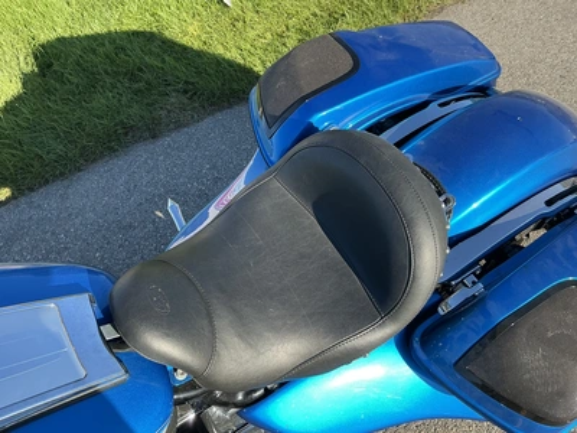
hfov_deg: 63.4
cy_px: 216
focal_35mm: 28
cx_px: 288
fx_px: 467
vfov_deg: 49.7
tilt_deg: -50.6
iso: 25
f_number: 1.8
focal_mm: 3
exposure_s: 1/450
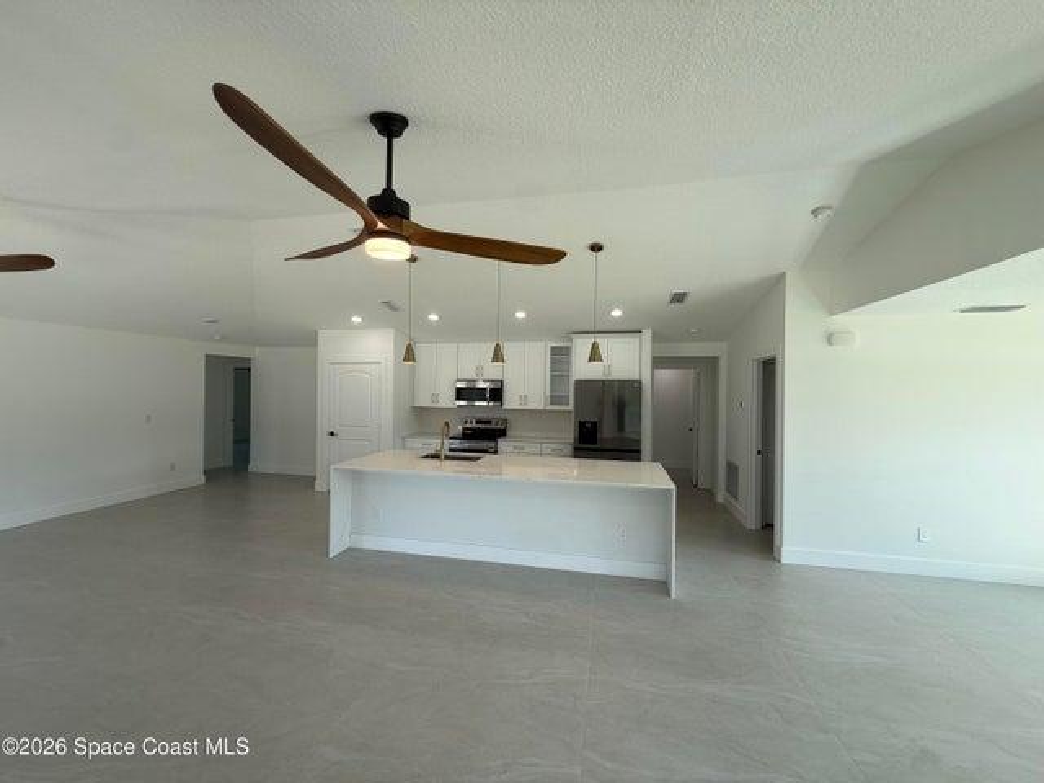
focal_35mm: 14
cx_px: 522
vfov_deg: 85.7
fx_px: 422
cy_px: 392
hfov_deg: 102.1
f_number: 2.2
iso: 50
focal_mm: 2.22
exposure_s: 1/129
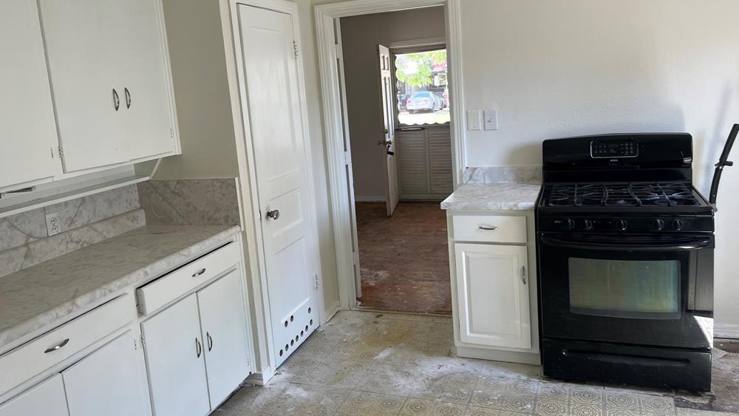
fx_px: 568
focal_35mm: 29
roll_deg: +4.2
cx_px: 372
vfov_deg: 40.1
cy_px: 176
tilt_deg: -10.3
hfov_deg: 66.1
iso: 50
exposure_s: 1/121
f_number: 1.6
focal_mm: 5.1
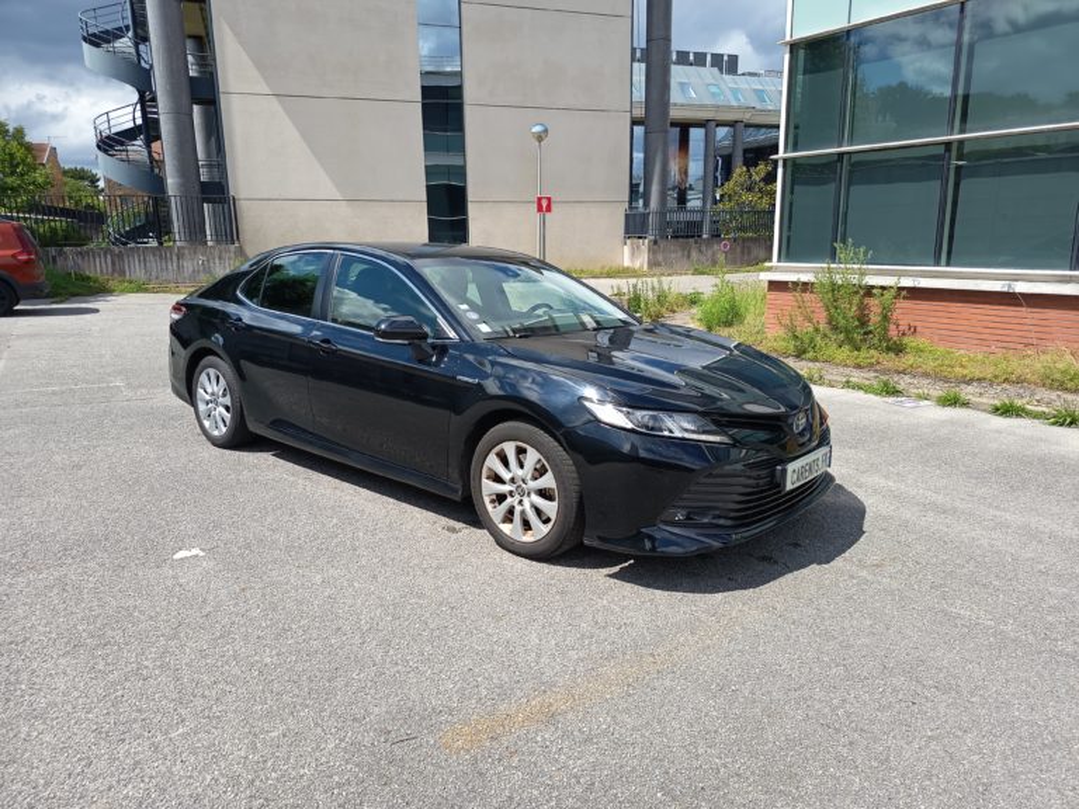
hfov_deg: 71.6
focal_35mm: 24
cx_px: 540
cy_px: 404
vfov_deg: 56.8
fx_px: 748
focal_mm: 5.27
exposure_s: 1/363
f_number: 1.7
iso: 50
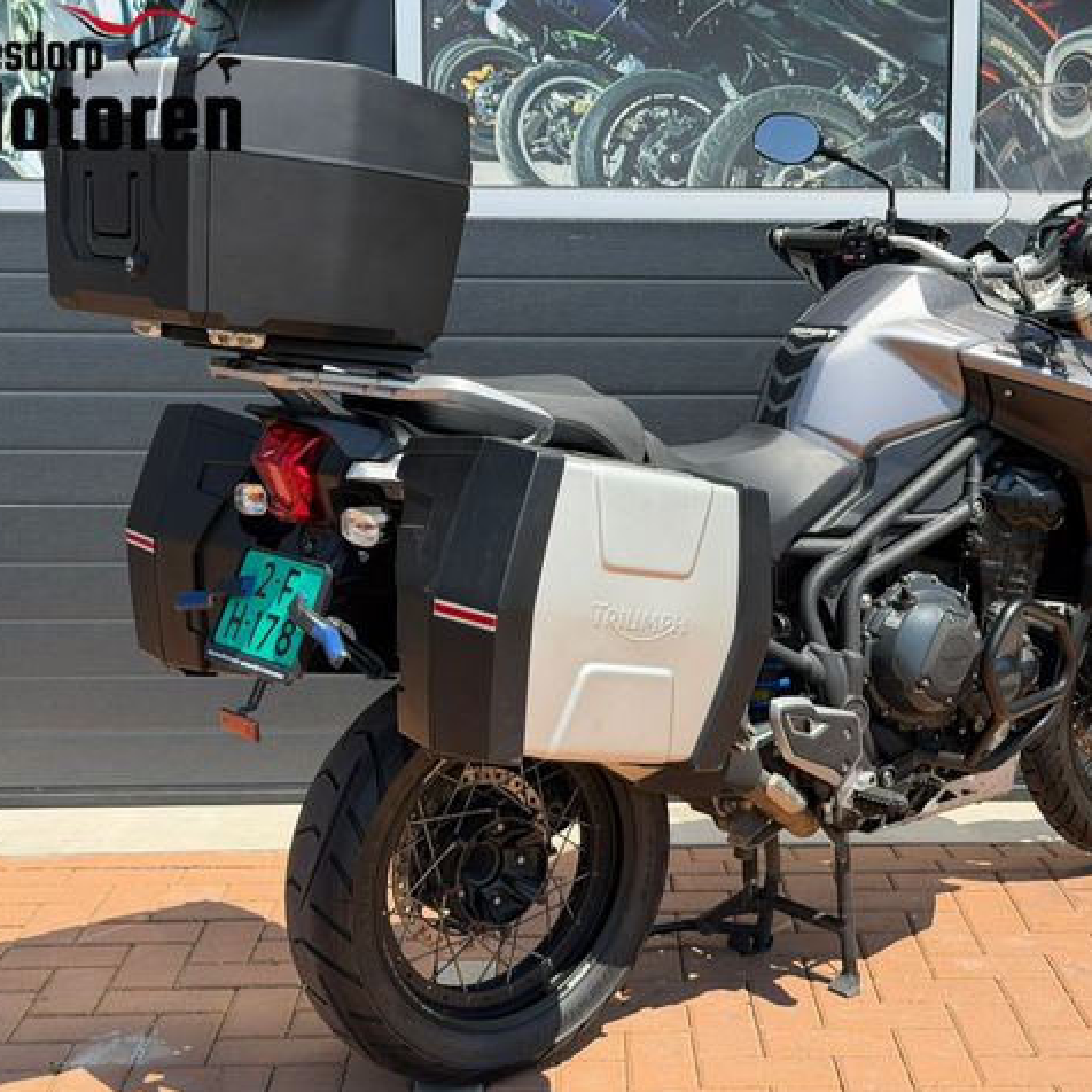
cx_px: 681
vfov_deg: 30.0
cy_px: 548
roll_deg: +0.4
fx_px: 2034
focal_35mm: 57
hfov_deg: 29.9
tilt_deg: -7.6
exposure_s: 1/2976
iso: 80
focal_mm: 6.76
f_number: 1.78
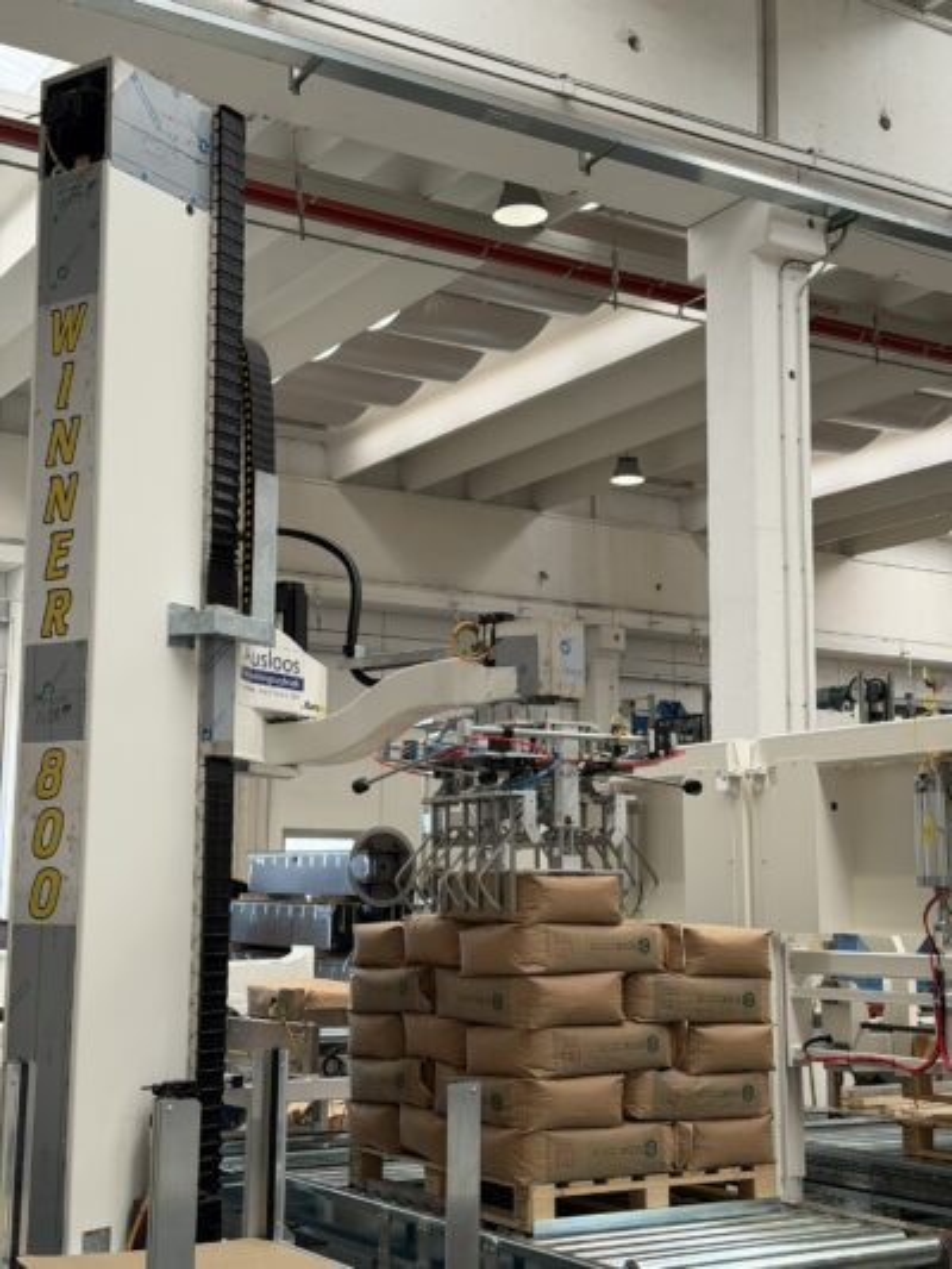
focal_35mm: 48
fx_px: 1759
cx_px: 476
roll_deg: -0.3
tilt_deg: +8.8
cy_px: 634
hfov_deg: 30.3
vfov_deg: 39.6
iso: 50
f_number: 1.78
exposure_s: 1/128
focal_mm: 6.76
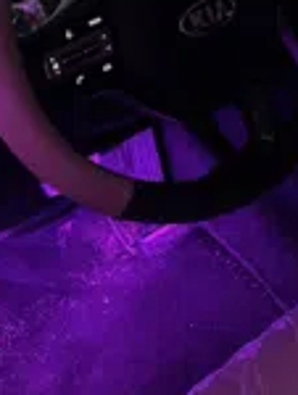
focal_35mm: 64
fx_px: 733
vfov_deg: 27.2
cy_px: -58
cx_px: 298
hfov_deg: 22.1
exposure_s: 1/25
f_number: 1.78
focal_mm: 6.86
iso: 2500
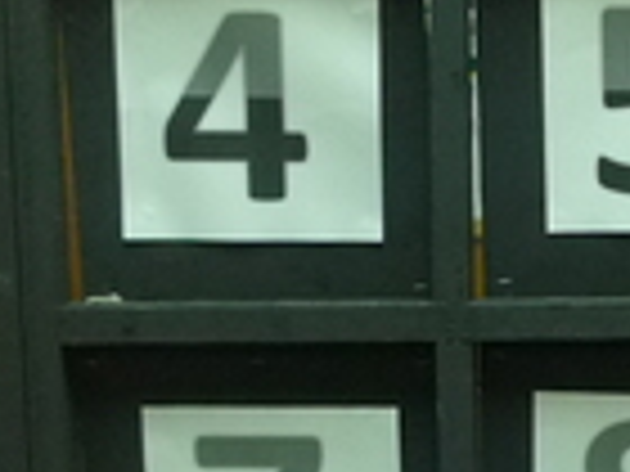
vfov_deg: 12.3
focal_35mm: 120
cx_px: 810
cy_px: 416
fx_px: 2184
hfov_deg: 15.6
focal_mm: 5.1
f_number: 2
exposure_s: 1/30
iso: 320
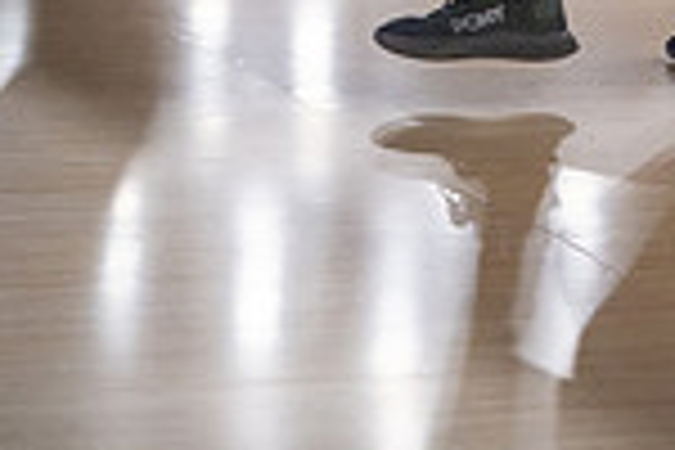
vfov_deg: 3.9
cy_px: -486
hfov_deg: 6.0
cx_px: 666
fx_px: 6449
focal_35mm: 344
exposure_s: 1/1000
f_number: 2.8
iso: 4000
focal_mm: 115
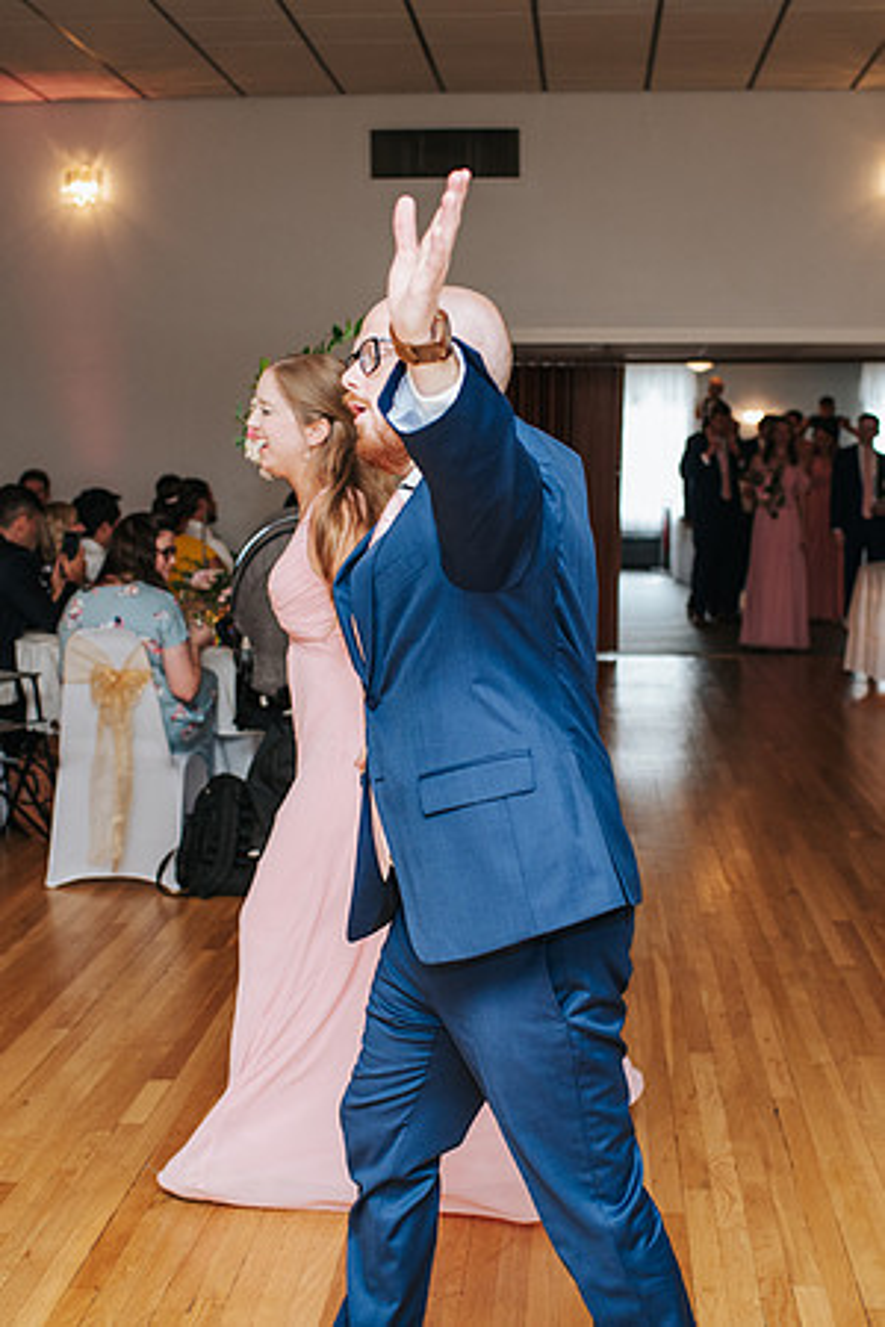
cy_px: 664
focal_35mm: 52
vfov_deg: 37.9
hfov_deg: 25.8
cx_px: 442
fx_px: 1934
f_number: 3.2
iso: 1000
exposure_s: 1/200
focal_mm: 35
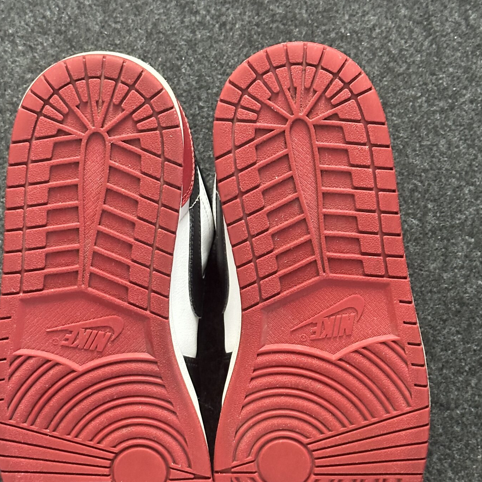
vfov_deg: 21.5
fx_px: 1260
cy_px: 341
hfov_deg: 21.6
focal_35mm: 80
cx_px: 207
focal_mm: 6.86
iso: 500
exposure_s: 1/25
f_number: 1.78
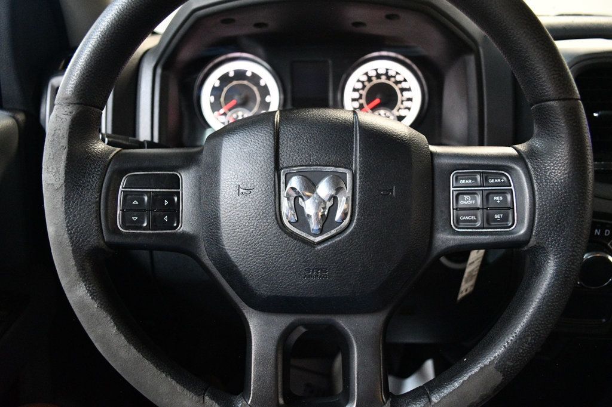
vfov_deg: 47.9
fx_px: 459
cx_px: 306
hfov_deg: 67.4
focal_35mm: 27
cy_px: 204
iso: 4500
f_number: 3.5
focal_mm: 18
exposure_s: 1/60
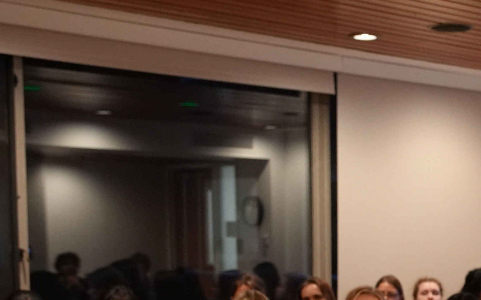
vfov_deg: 14.8
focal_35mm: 86
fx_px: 1127
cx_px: 502
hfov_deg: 22.9
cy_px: 325
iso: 6400
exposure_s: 1/160
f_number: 4
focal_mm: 33
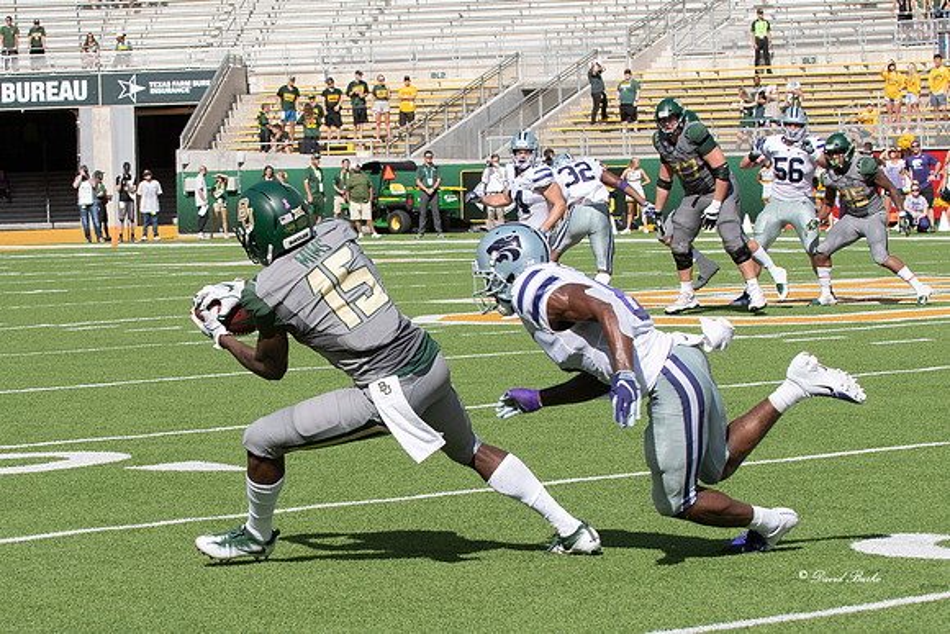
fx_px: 3998
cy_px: 347
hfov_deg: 13.5
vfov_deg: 9.1
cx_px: 363
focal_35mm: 151
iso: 220
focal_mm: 70
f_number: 6.3
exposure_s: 1/1600
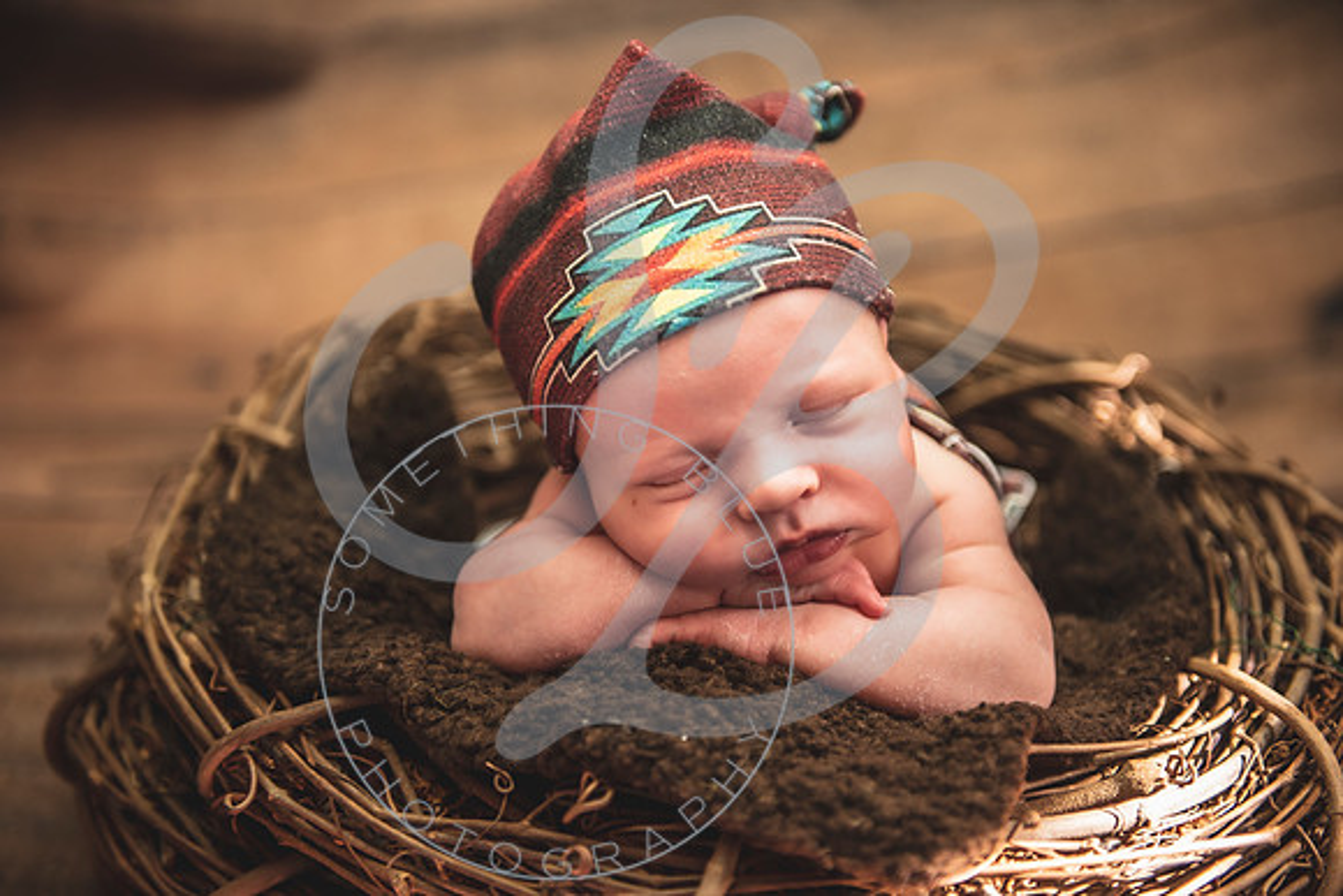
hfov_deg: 35.6
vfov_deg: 24.2
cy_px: 448
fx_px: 2090
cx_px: 672
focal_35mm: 56
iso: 200
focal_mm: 56
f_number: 2.8
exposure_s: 1/125
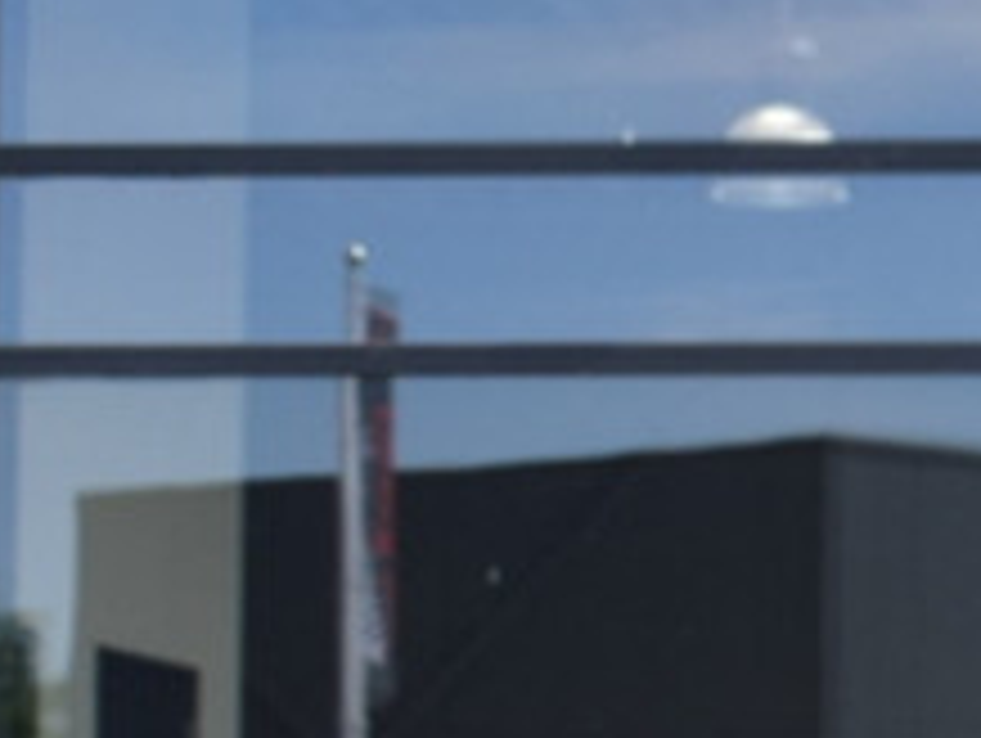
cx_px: 2313
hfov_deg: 7.9
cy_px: 754
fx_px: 6556
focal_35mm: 231
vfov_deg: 6.4
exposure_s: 1/250
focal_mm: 25
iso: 200
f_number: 8
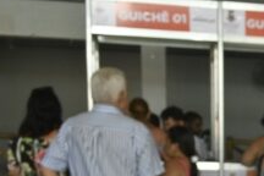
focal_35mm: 122
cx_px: 479
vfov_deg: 10.8
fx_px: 895
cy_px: 267
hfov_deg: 14.7
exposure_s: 1/160
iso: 1100
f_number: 8
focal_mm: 22
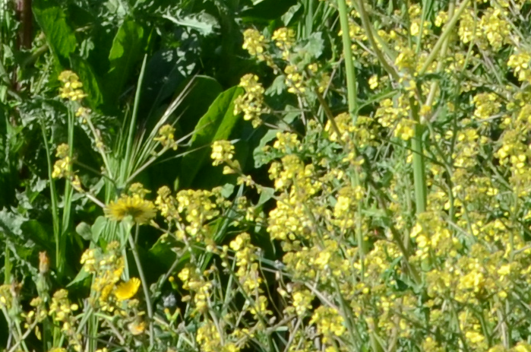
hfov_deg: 7.8
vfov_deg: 4.9
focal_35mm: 265
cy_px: -683
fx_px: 3894
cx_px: 141
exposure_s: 1/200
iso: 200
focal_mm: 25
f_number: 11
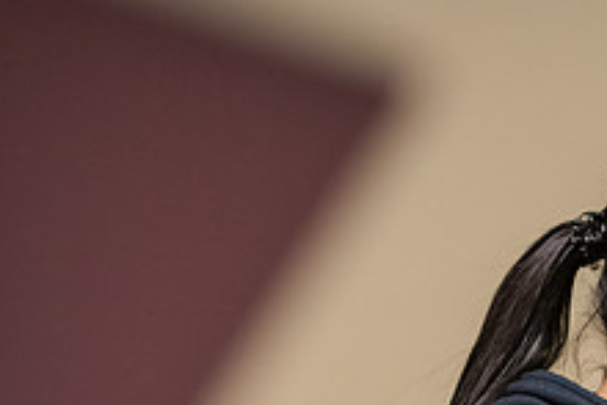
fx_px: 4100
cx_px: 759
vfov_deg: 5.6
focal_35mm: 243
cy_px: 475
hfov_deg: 8.4
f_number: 2.8
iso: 2500
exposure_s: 1/200
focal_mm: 92
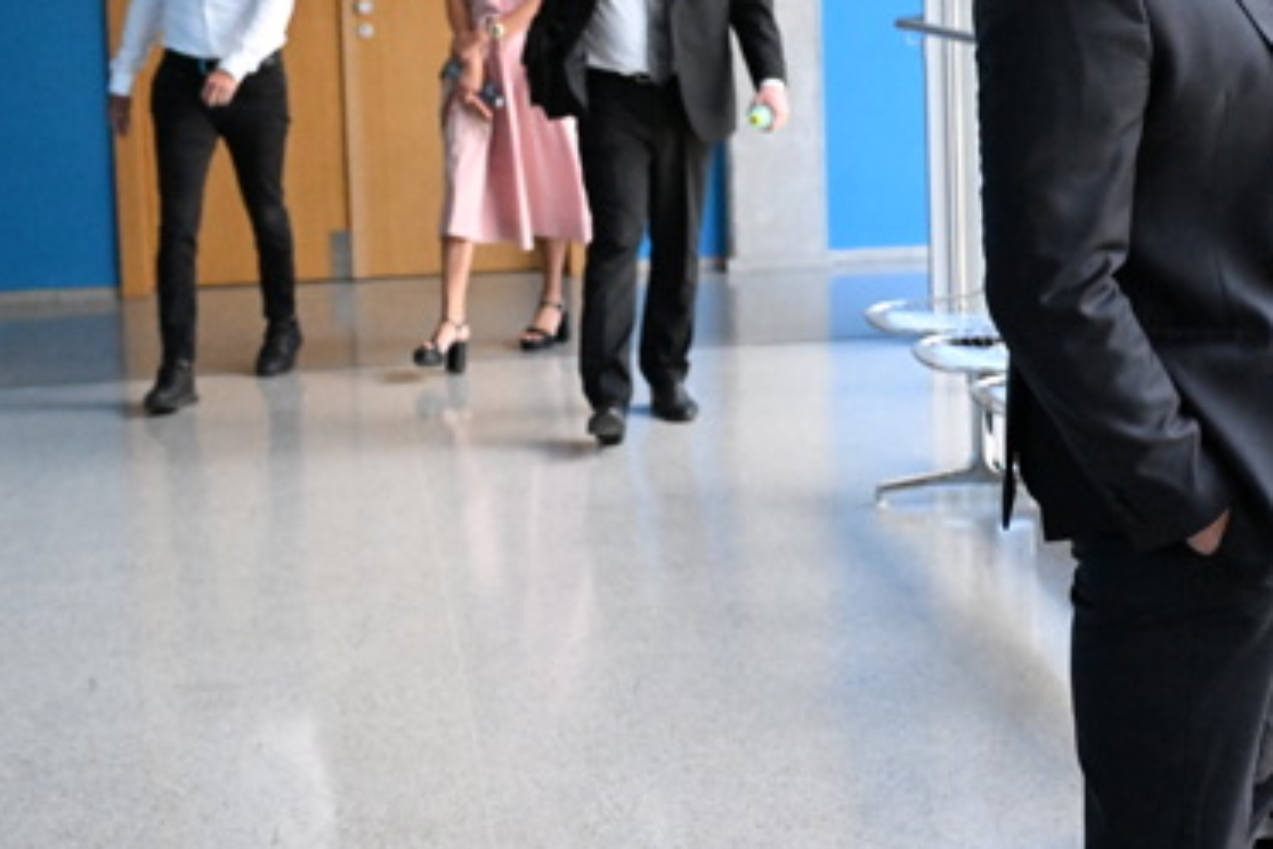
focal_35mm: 78
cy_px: 188
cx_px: 832
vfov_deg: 17.4
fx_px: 2758
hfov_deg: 25.9
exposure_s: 1/2000
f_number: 5
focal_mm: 42
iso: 12800
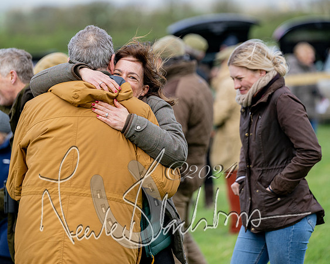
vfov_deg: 7.8
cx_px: 165
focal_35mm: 199
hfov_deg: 9.7
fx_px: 1939
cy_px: 132
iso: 400
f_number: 4
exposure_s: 1/1600
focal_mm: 175
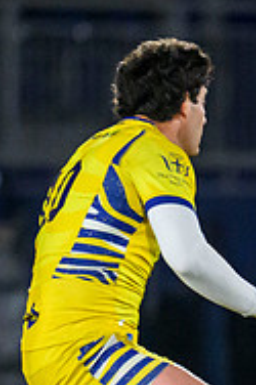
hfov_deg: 0.5
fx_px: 29139
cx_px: 556
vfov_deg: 0.8
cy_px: 437
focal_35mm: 2727
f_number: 4
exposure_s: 1/1000
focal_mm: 560
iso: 8000
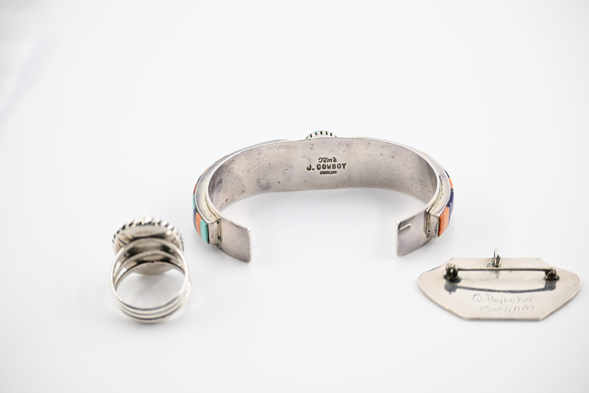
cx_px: 294
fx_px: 1227
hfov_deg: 27.0
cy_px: 196
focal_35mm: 75
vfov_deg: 18.2
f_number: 5
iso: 400
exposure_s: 1/320
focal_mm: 50
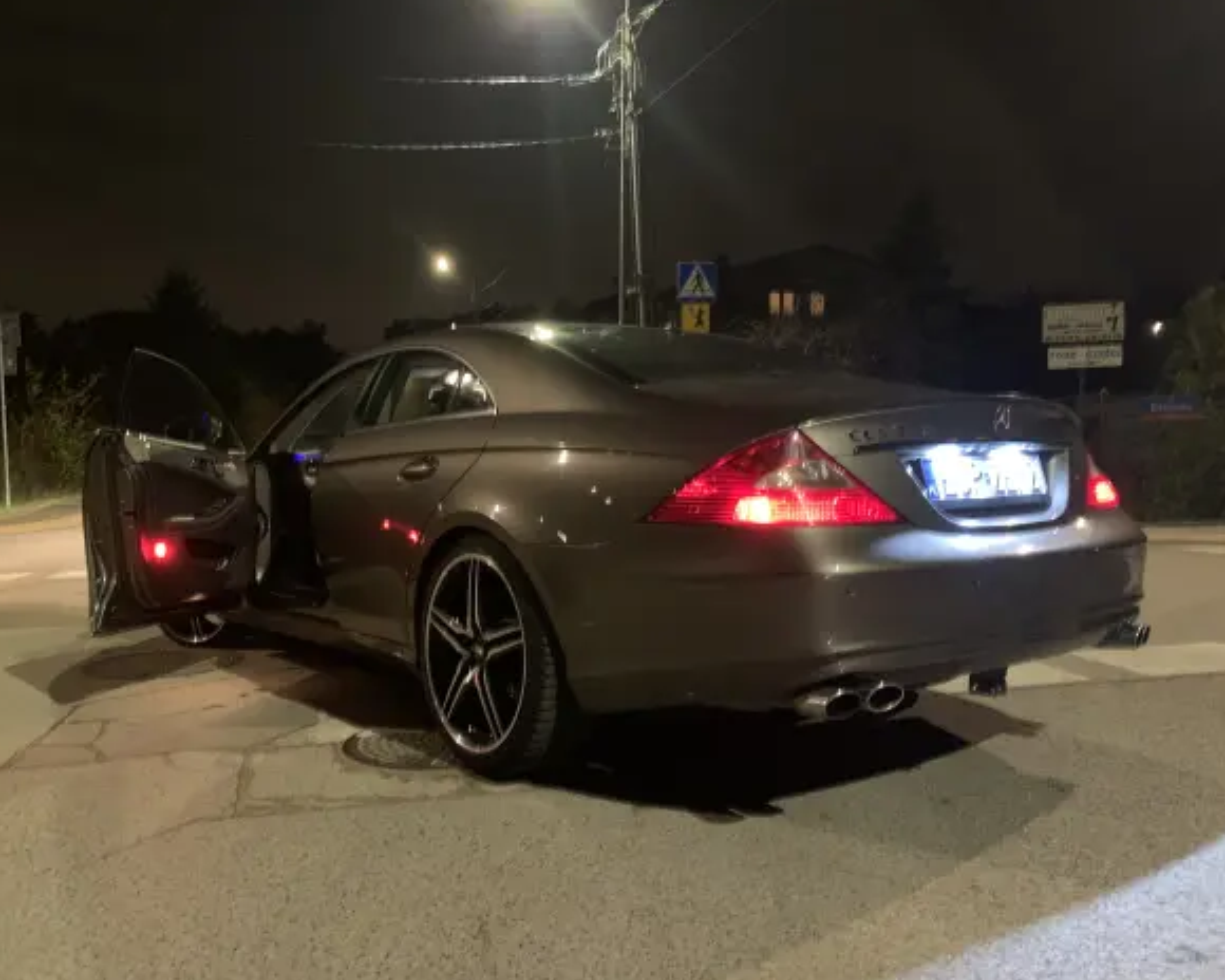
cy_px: 488
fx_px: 1015
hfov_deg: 62.2
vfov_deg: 51.5
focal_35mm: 28
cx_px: 574
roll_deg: +0.3
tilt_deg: -2.4
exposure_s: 1/19
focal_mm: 4.25
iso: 800
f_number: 1.8
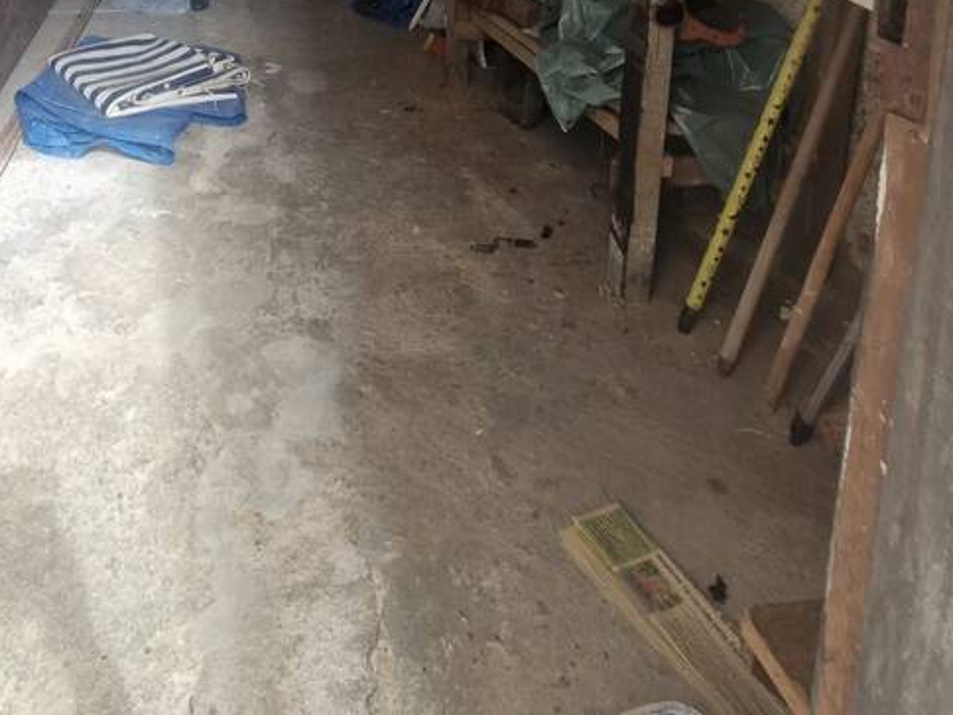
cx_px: 276
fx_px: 798
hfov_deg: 59.4
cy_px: -112
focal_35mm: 29
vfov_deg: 38.0
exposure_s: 1/120
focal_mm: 1.74
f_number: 2.2
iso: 64
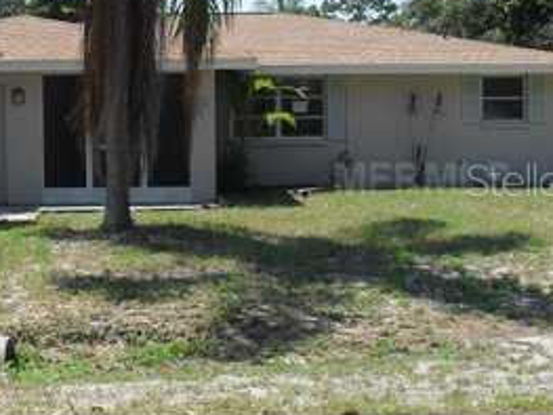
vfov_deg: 22.9
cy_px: 179
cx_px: 160
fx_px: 1022
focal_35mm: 64
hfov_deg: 29.9
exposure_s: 1/180
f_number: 8.4
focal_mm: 6.3
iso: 100
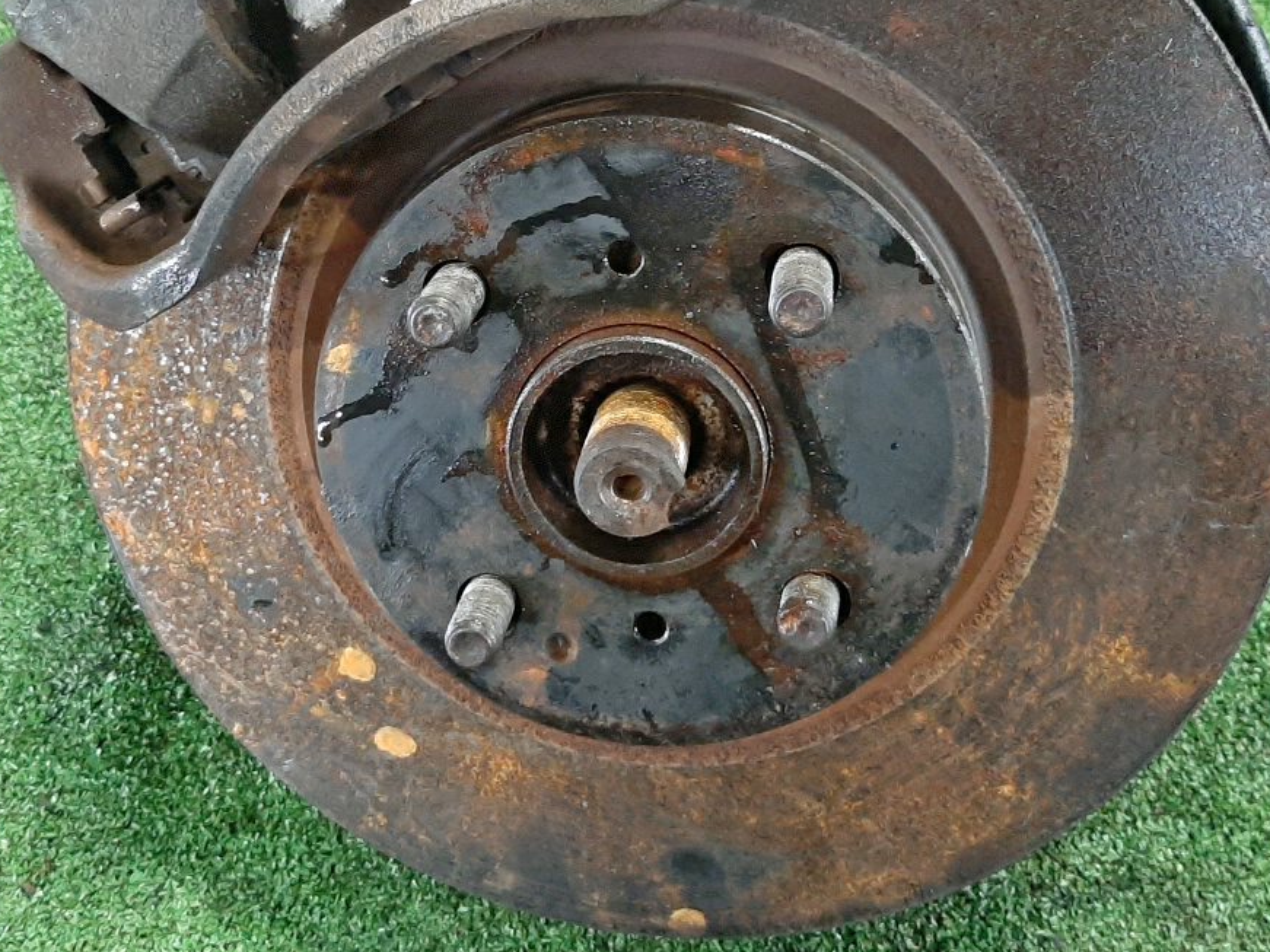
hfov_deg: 43.7
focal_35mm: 43
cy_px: 366
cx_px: 518
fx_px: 1577
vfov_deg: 33.4
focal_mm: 3.93
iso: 432
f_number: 1.7
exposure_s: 1/25
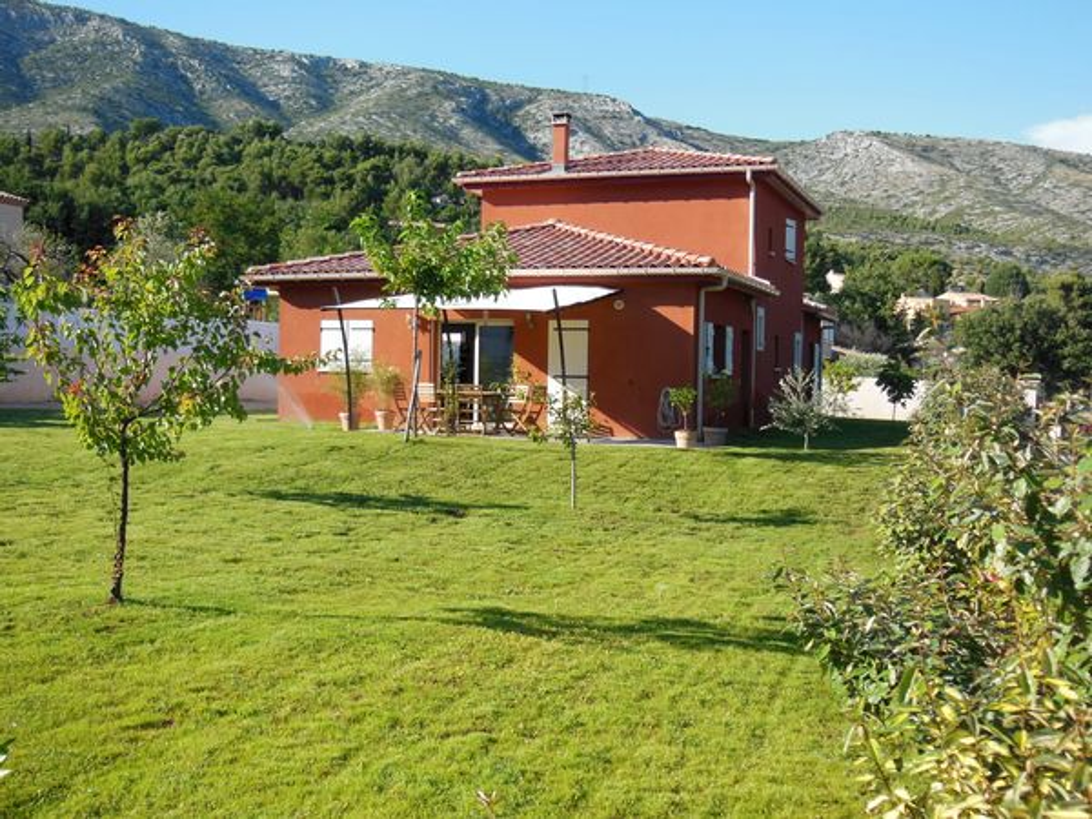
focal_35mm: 39
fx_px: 1230
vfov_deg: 36.8
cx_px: 546
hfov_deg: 47.9
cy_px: 410
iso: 125
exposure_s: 1/500
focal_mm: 6.9
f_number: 4.1
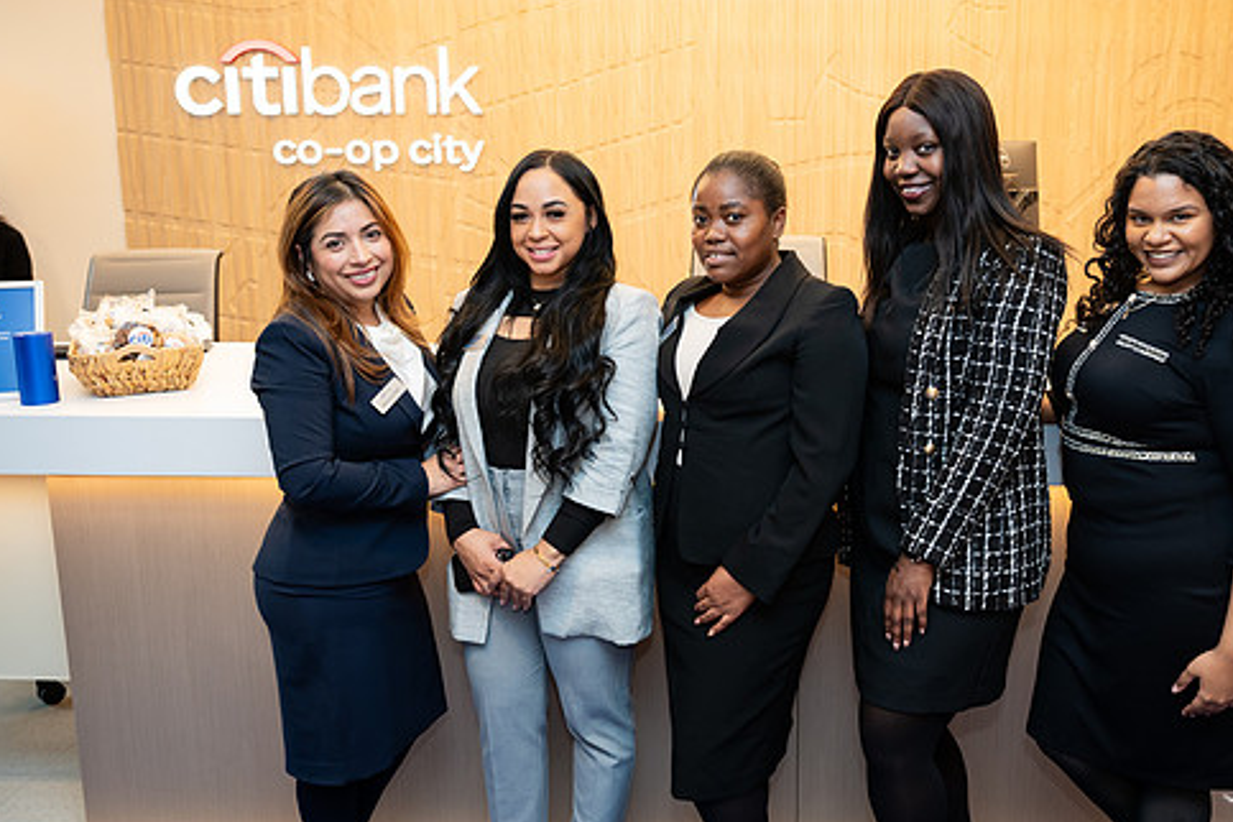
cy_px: 352
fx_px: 1130
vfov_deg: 39.9
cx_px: 746
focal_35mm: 33
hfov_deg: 56.7
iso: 320
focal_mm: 26
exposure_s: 1/160
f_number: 3.2
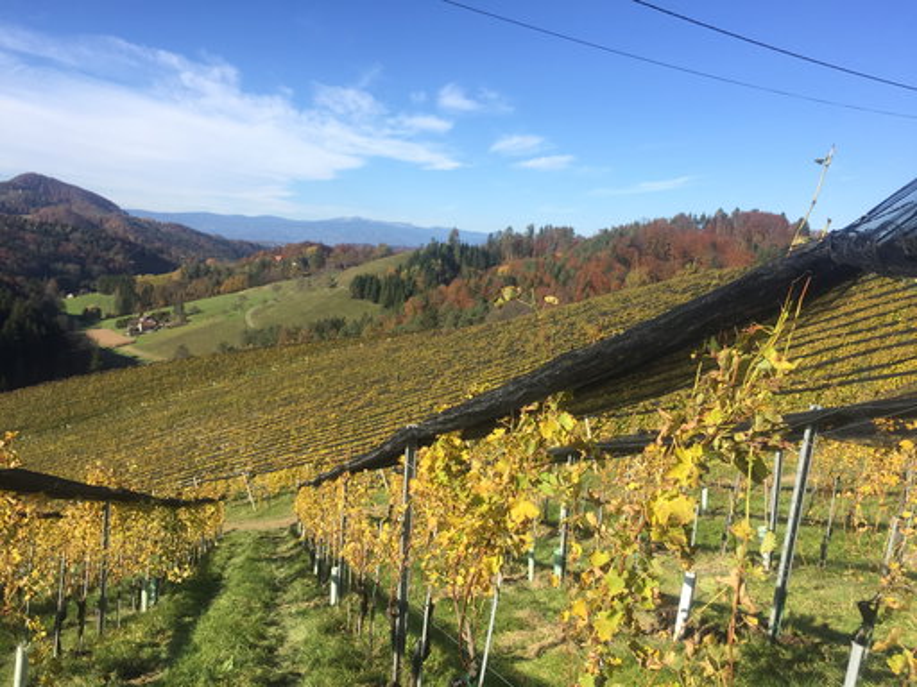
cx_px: 458
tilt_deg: -6.7
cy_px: 344
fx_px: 768
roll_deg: -3.5
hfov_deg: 61.7
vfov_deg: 48.2
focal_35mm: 29
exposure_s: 1/964
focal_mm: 4.15
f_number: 2.2
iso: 32
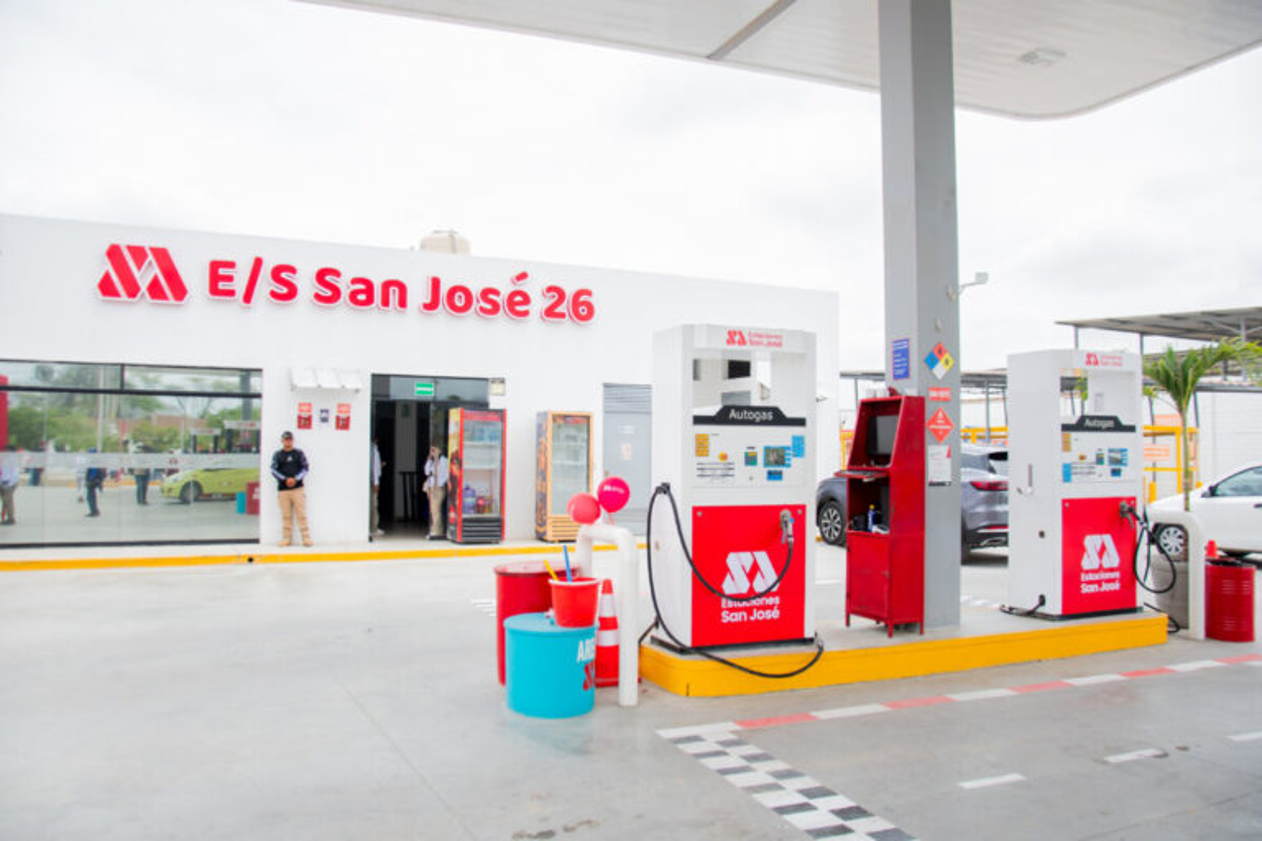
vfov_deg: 47.9
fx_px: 946
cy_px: 420
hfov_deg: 67.4
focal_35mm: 27
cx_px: 631
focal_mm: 18
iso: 125
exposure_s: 1/640
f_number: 3.5
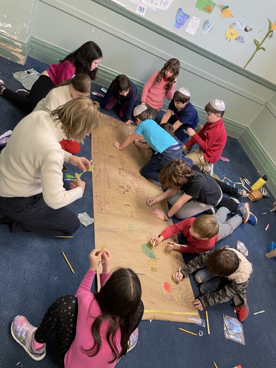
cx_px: 138
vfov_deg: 67.3
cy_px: 184
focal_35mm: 26
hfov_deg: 53.1
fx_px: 276
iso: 200
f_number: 1.6
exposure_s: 1/60
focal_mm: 4.2
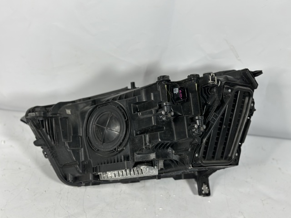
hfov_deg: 39.7
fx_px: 403
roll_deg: -6.9
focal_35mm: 48
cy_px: 109
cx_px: 146
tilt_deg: -38.2
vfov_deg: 30.2
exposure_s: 1/100
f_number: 1.78
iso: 100
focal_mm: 6.86
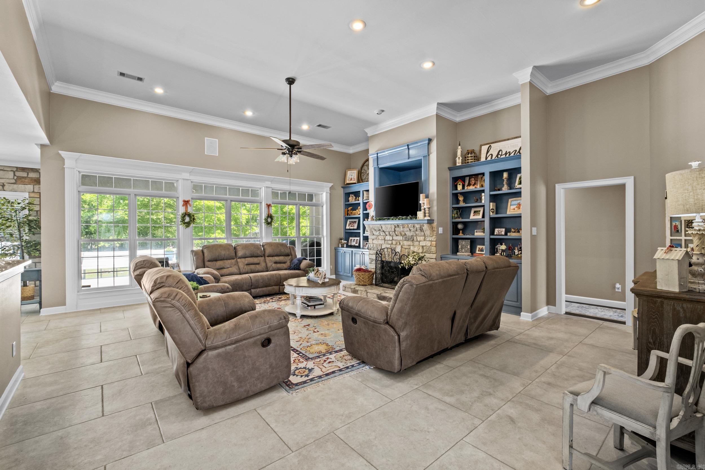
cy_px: 235
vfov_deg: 77.3
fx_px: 294
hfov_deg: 100.4
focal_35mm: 15
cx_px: 352
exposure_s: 1/2.5
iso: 400
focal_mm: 10
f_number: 7.1
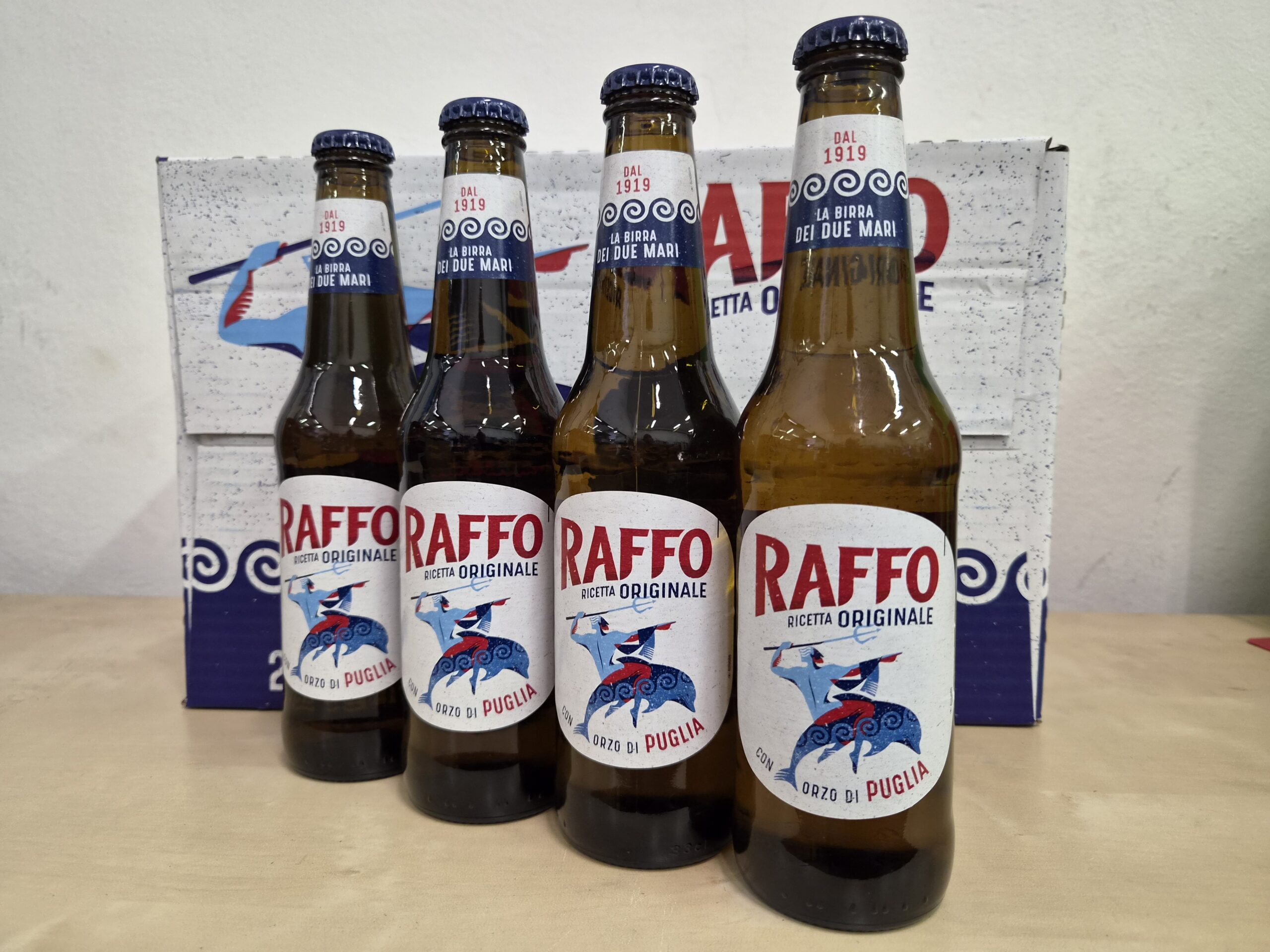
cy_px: 476
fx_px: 844
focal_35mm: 23
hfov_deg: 73.9
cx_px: 635
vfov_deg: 58.9
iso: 500
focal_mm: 5.4
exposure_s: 1/100
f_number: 1.8
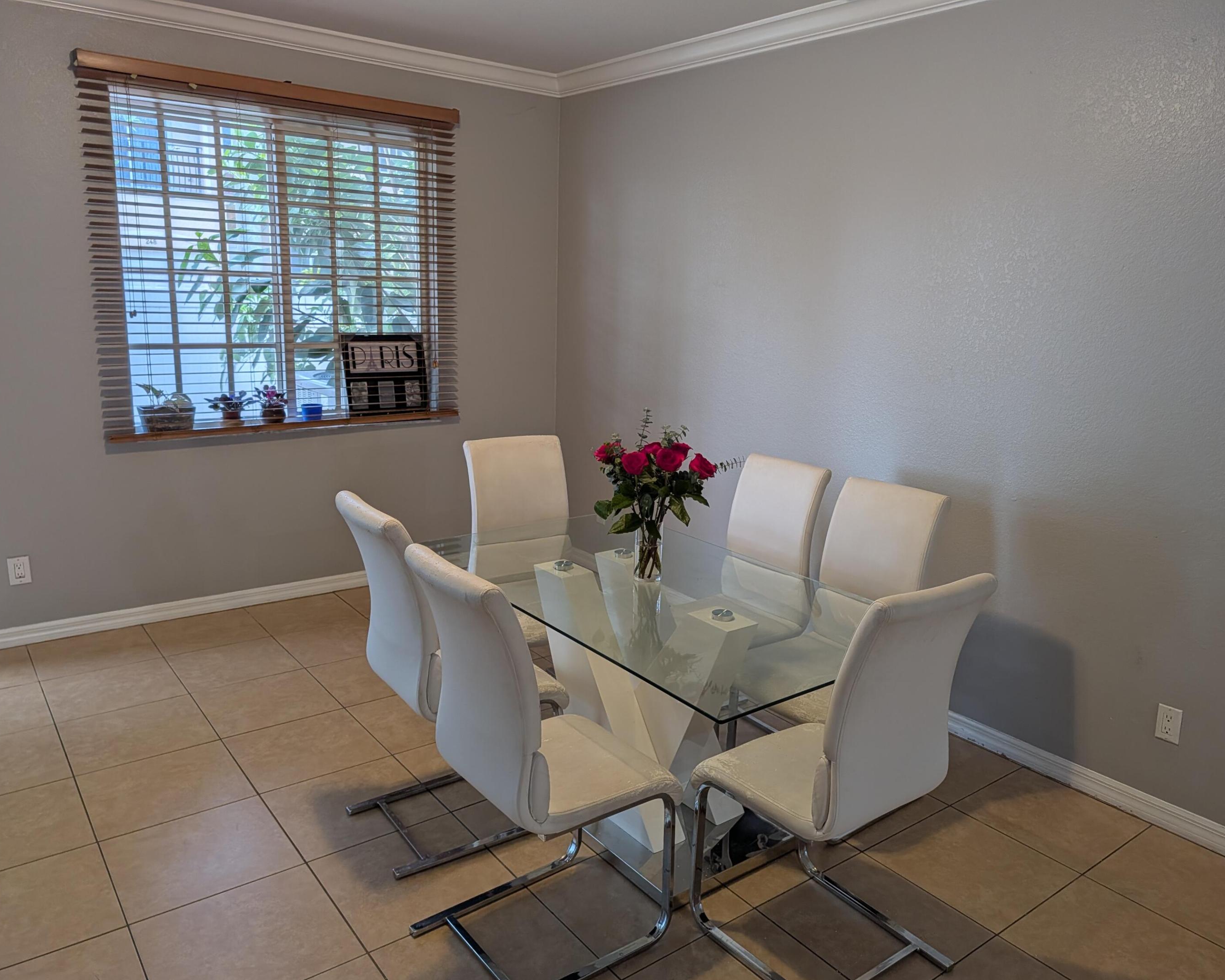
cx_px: 632
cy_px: 491
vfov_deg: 56.8
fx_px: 906
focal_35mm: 25
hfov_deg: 68.1
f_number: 1.68
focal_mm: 6.9
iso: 15
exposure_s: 1/120
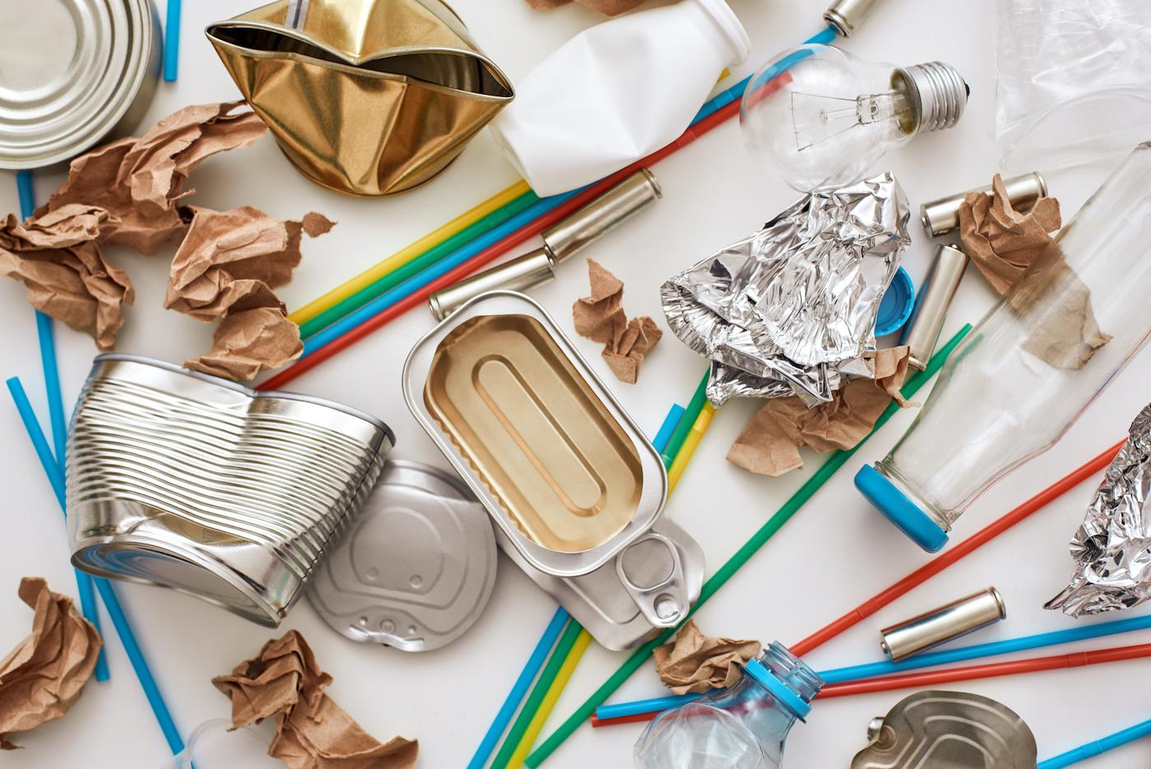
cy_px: 384
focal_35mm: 50
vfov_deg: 27.0
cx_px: 576
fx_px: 1599
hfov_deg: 39.6
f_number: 5.6
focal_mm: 50
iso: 200
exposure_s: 1/200
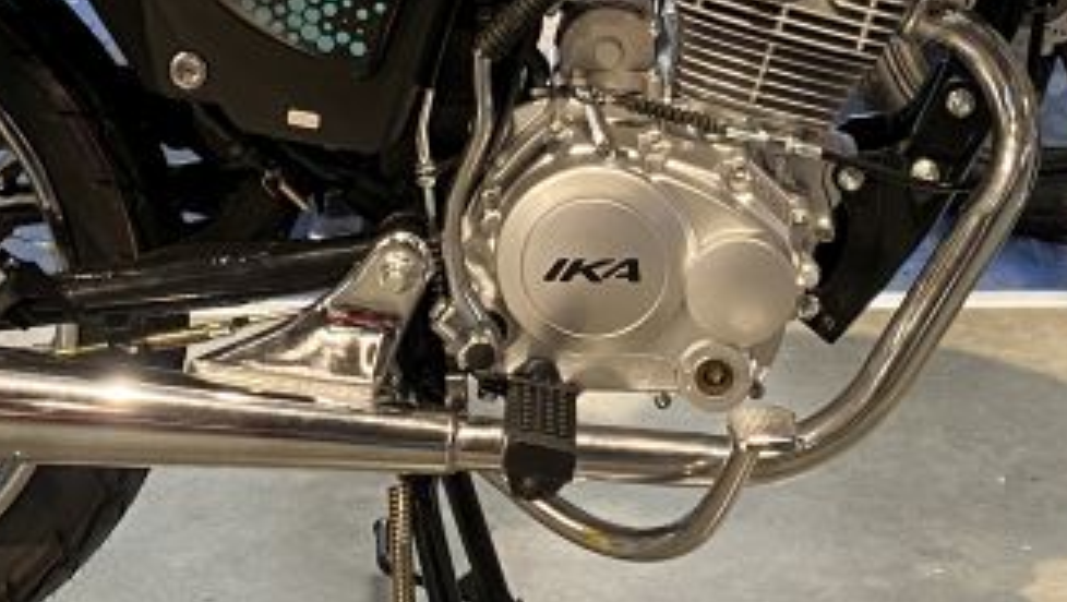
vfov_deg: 12.8
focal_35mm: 92
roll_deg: +1.3
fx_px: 2605
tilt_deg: -13.2
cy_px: -133
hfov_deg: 23.1
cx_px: 592
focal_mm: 4.25
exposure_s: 1/50
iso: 125
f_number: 1.8
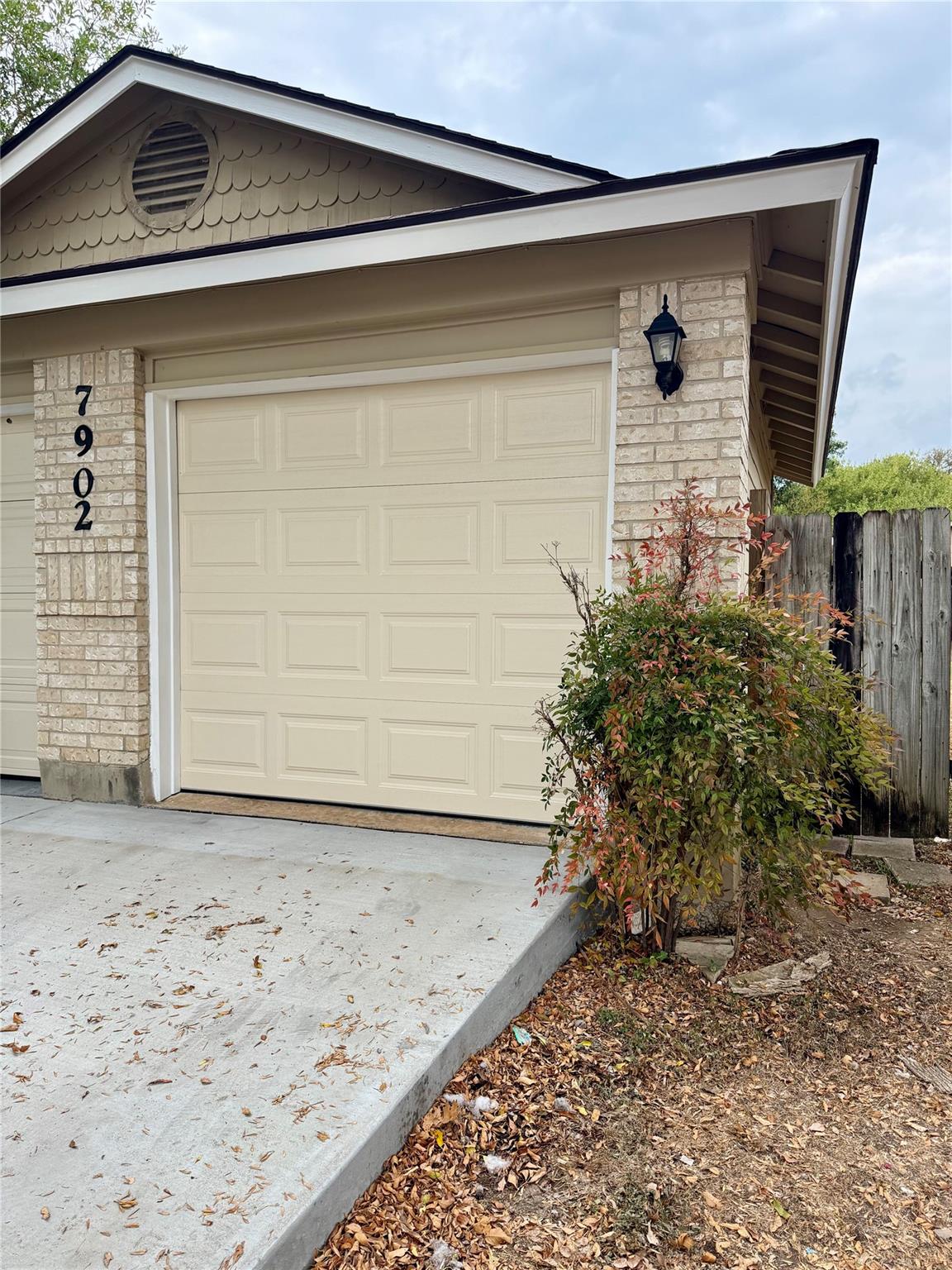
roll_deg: -2.3
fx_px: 880
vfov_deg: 71.6
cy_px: 635
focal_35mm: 24
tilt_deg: -0.7
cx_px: 476
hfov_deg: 56.8
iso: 100
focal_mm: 6.76
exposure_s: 1/2525
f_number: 1.78
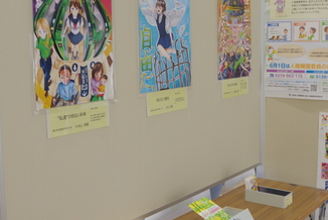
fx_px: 483
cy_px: 102
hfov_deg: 37.2
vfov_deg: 25.6
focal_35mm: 53
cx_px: 206
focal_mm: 18
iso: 400
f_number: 8
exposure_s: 1/50
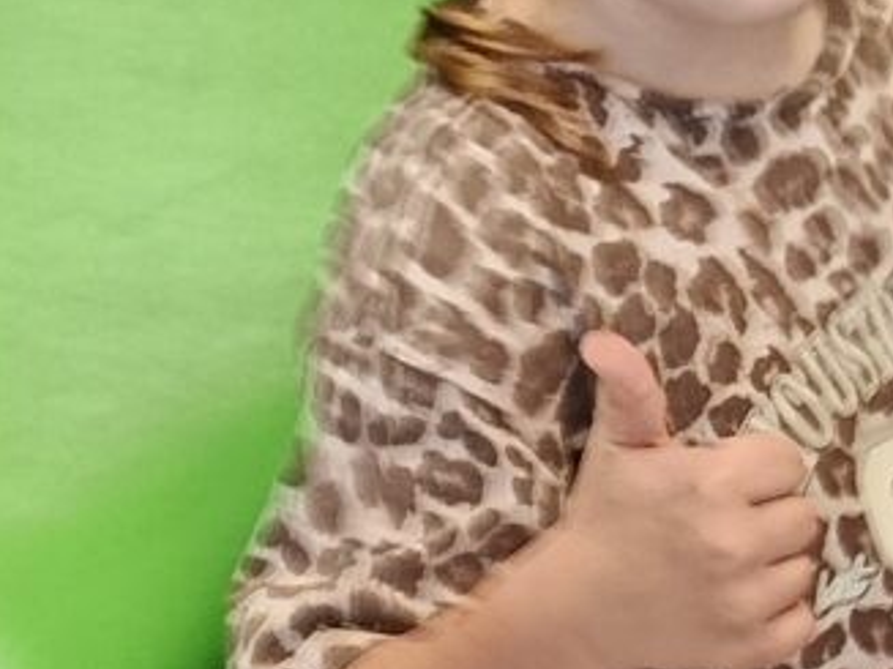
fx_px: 4848
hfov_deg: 9.7
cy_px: 1513
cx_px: 1824
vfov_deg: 7.5
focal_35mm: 188
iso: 554
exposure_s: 1/100
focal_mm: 5.24
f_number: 1.7
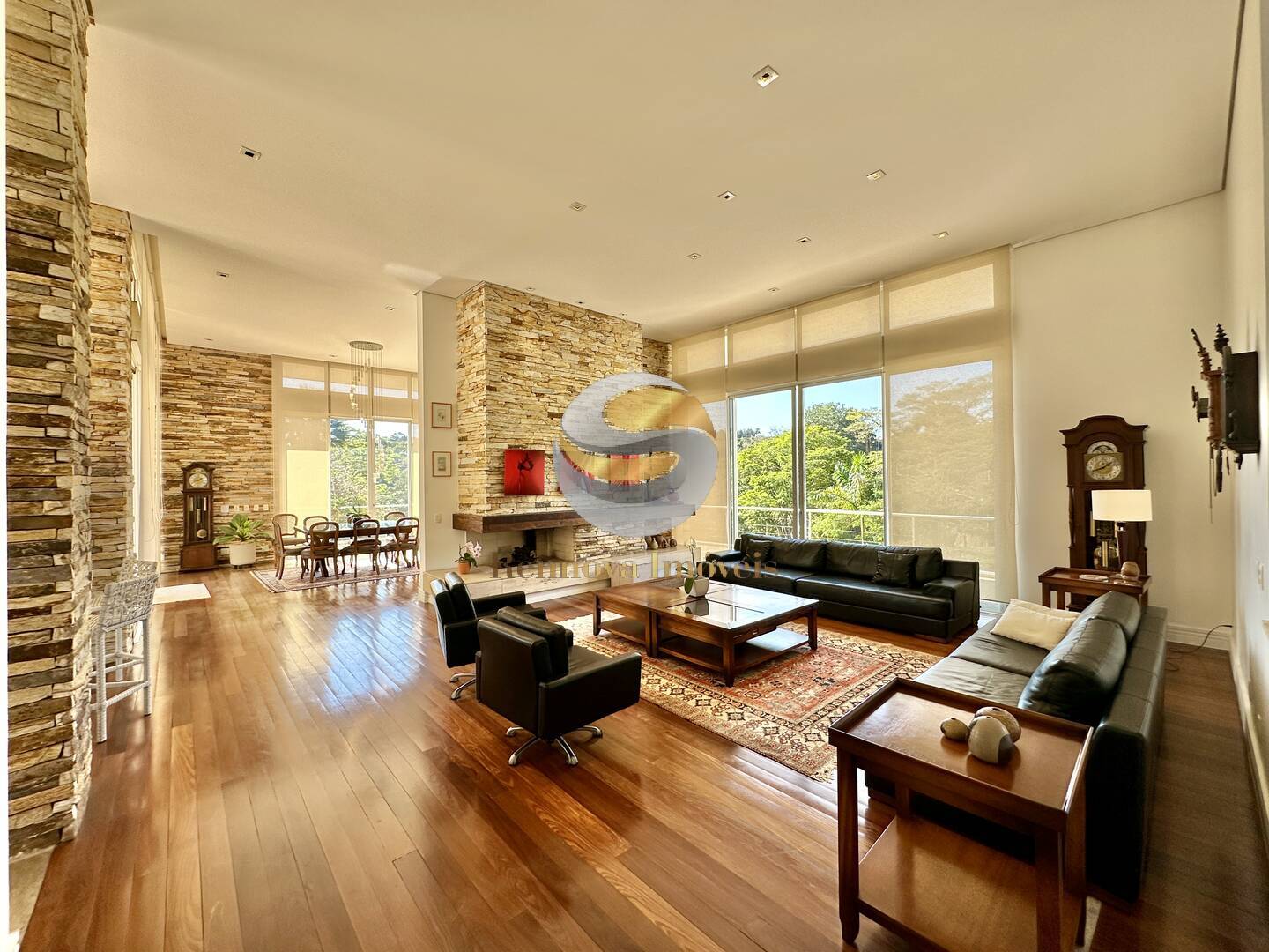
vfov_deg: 85.7
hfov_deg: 102.1
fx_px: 513
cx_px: 634
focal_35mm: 14
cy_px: 476
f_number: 2.2
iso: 40
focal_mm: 2.22
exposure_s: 1/182
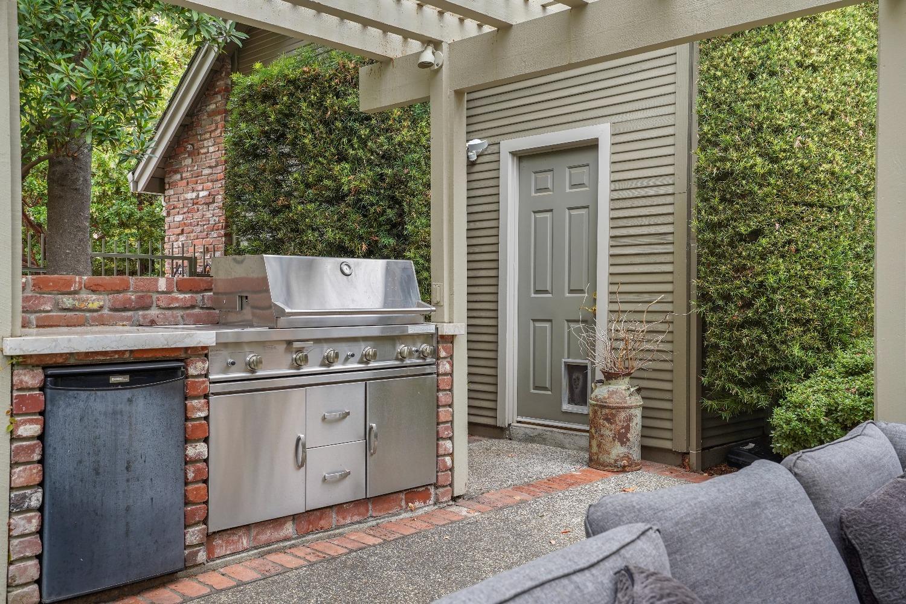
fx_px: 881
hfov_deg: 54.4
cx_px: 453
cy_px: 302
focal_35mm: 35
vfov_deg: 37.9
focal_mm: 35
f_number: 8
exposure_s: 1/30
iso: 400
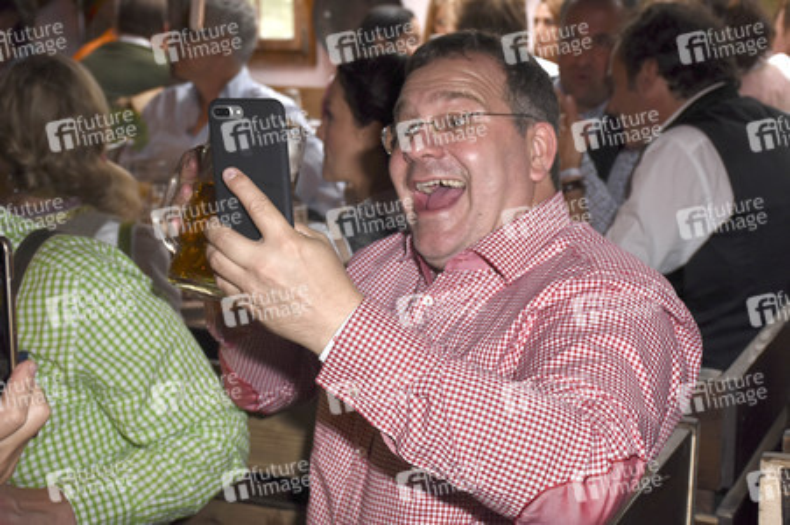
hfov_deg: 29.9
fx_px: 1480
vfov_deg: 20.1
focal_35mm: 68
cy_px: 262
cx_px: 395
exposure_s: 1/200
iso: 640
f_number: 5.6
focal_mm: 45
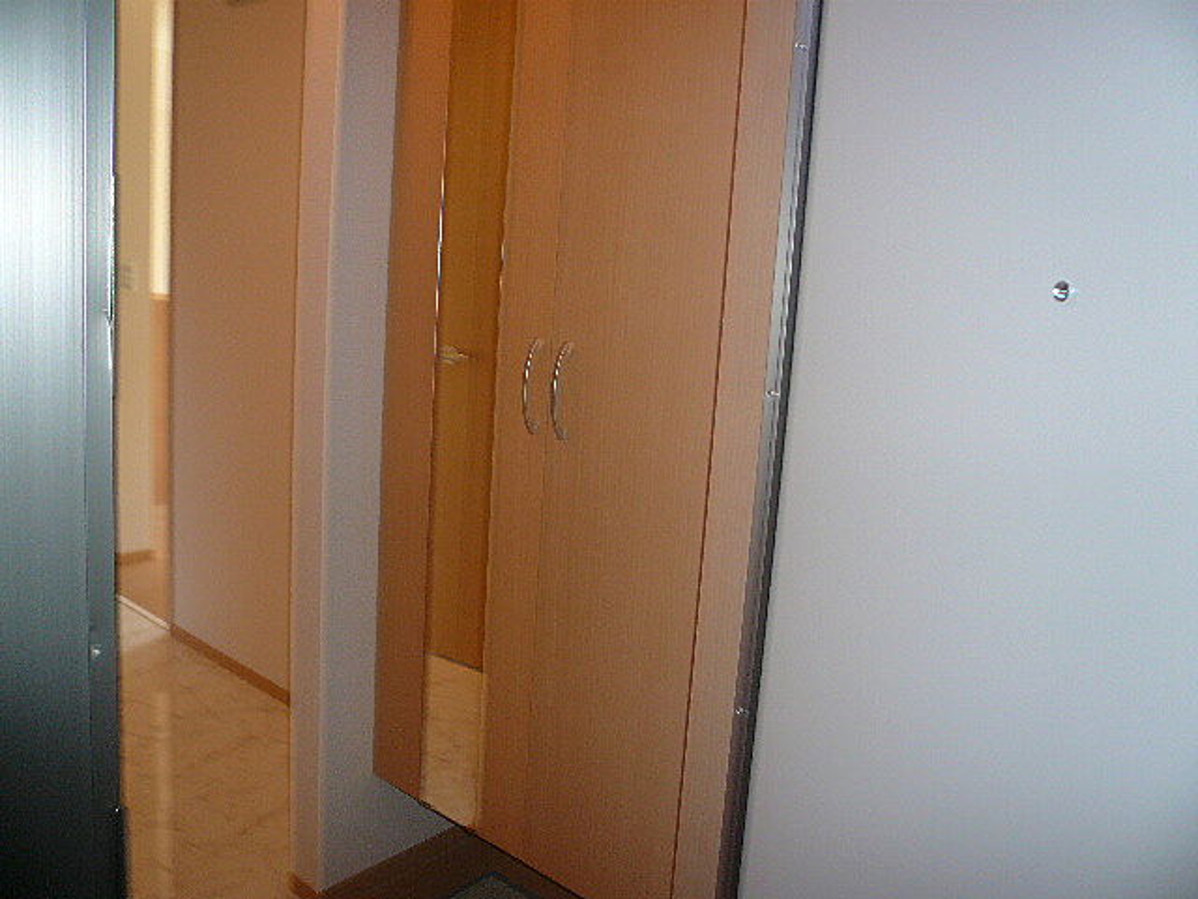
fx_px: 969
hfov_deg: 63.4
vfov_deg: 49.7
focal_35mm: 28
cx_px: 599
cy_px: 450
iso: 100
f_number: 2.8
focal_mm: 4.6
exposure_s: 1/30
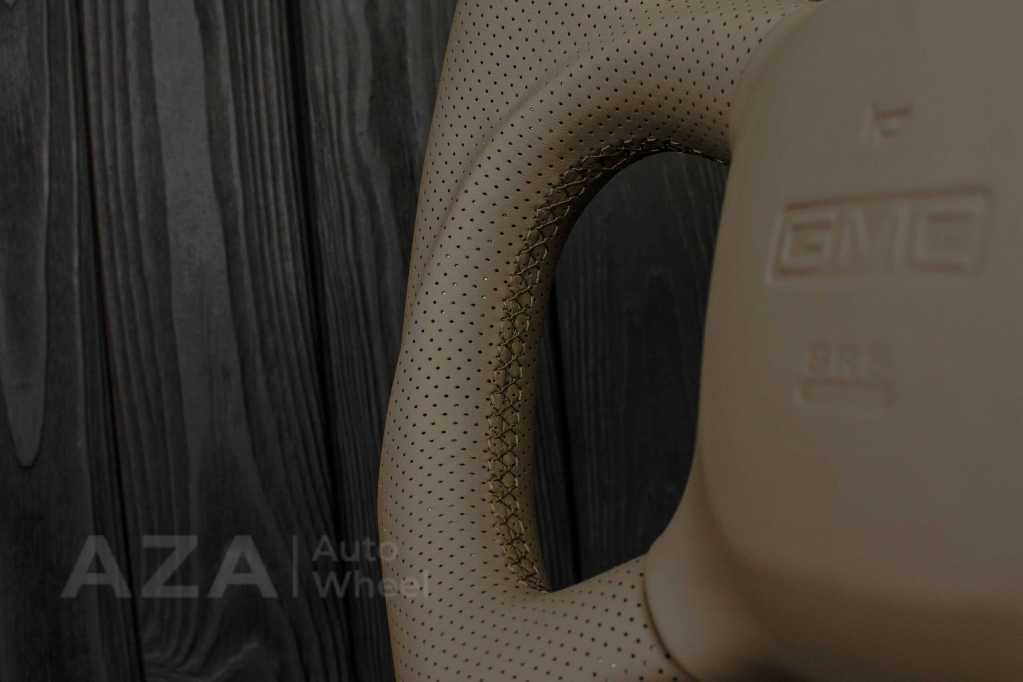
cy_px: 341
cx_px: 512
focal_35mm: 52
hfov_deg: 37.8
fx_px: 1492
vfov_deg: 25.8
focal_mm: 35
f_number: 6.3
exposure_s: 1/125
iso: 500
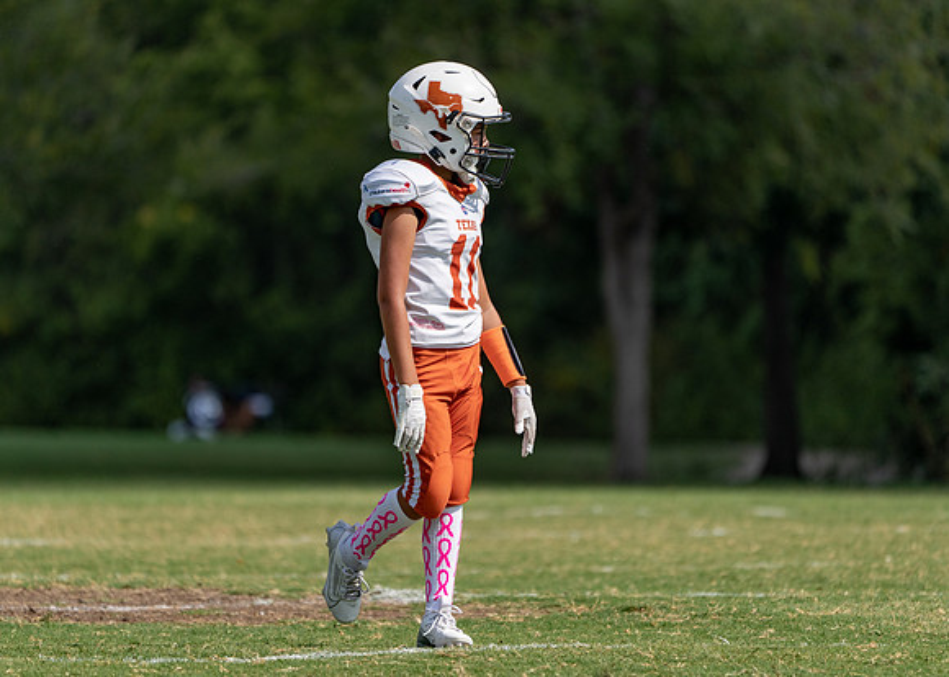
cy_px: 338
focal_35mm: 419
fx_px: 11294
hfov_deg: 4.8
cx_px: 474
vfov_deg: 3.4
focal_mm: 400
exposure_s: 1/1600
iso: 200
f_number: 5.6
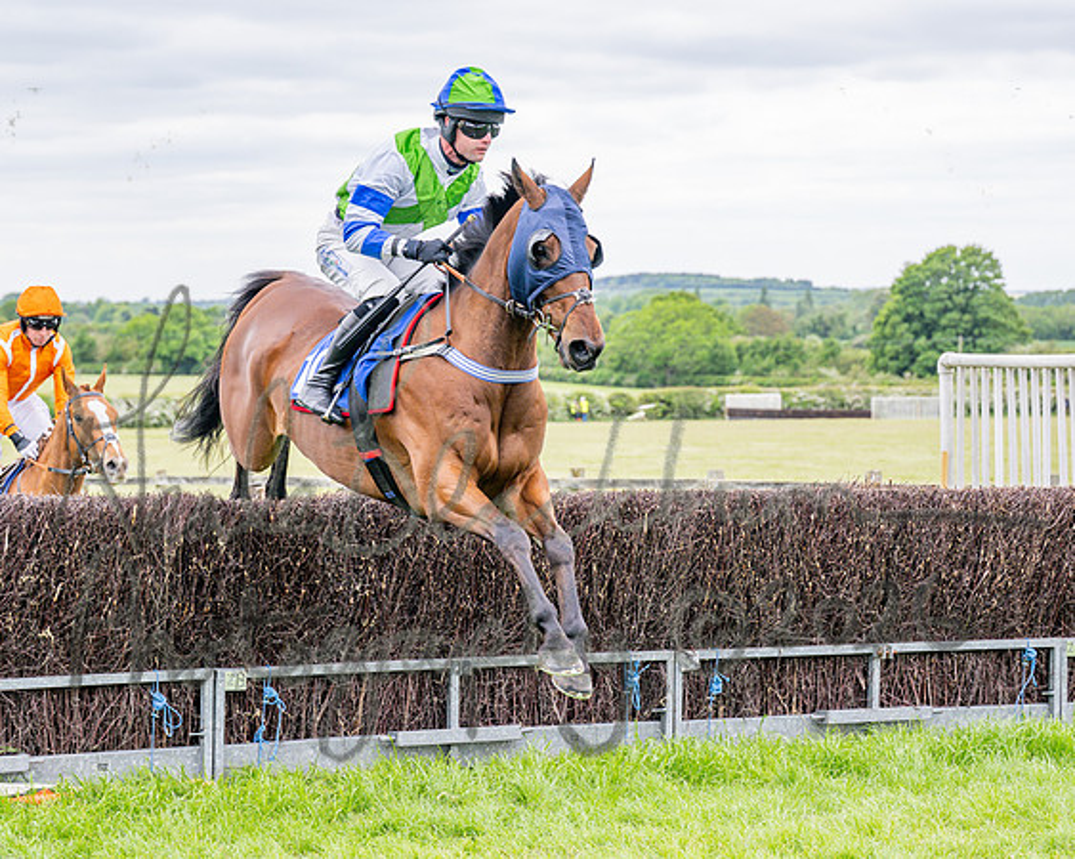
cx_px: 422
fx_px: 3170
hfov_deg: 19.2
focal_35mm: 100
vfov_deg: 15.4
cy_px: 364
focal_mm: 70
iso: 400
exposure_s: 1/1250
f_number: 4
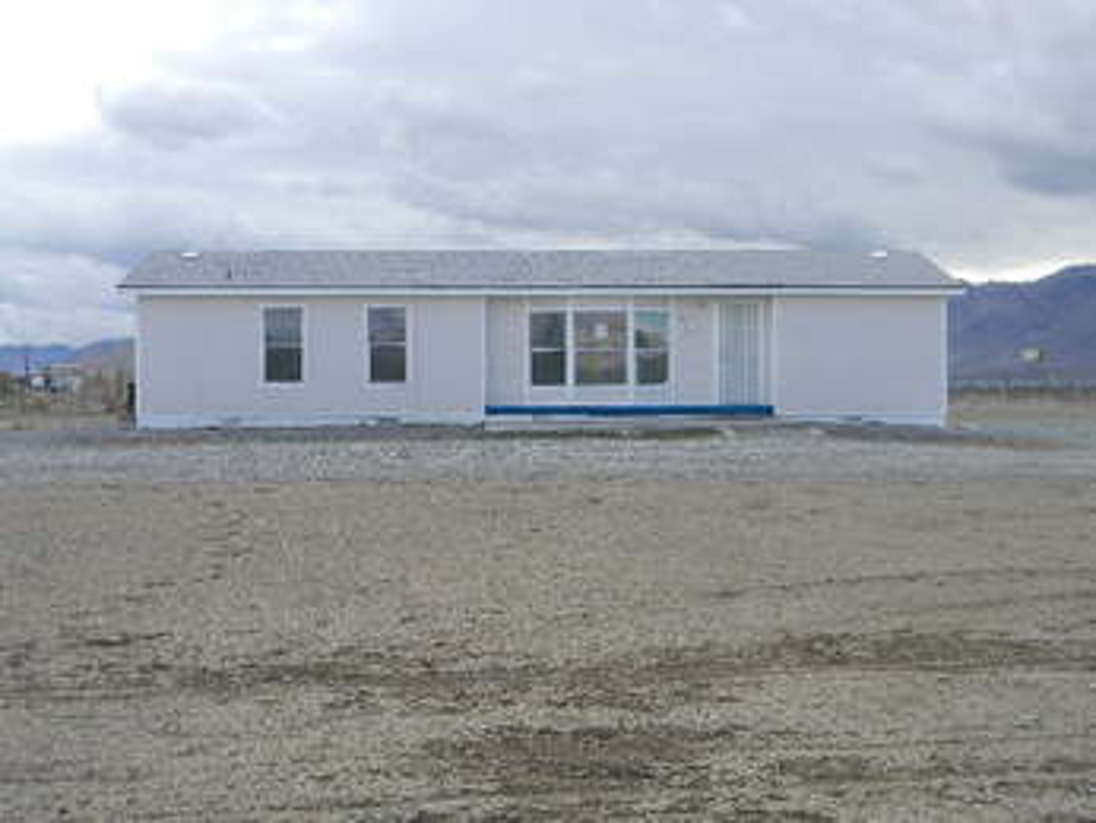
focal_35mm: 56
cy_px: 412
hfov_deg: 34.3
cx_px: 548
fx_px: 1774
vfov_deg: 26.1
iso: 80
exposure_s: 1/388
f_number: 4.1
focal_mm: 10.1
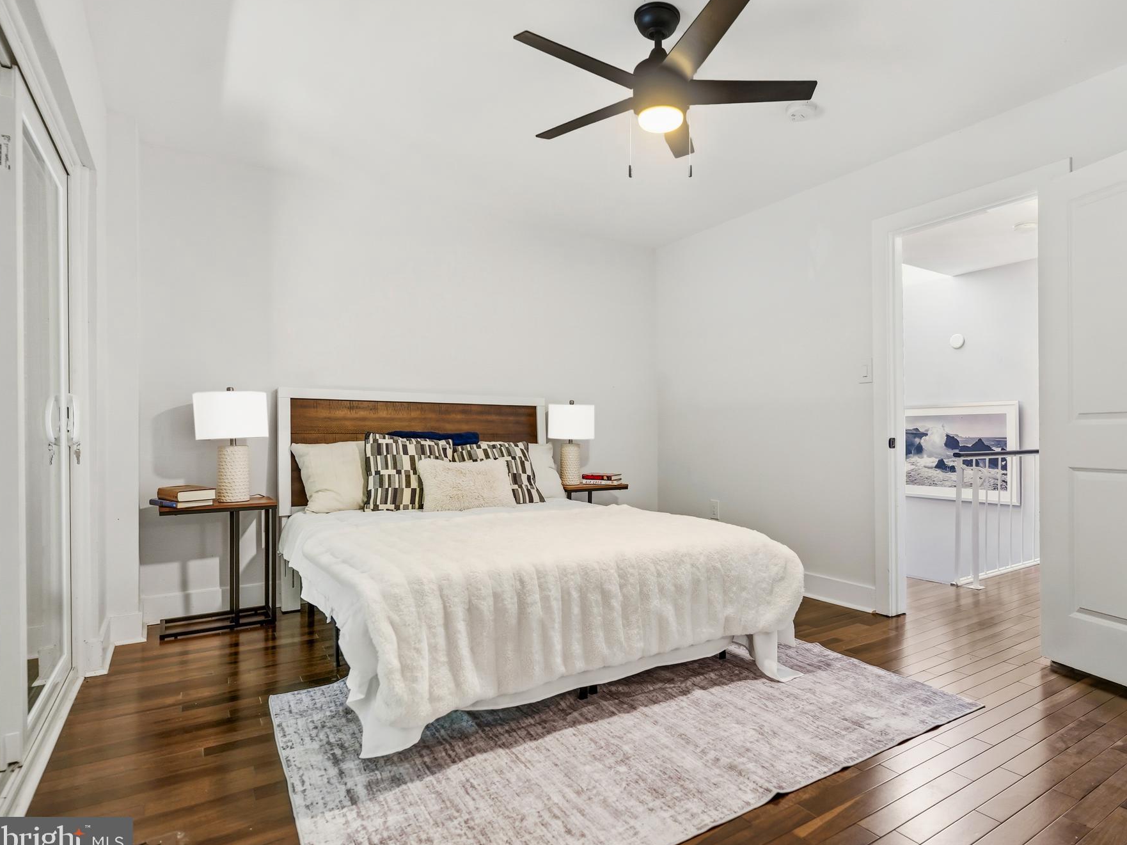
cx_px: 646
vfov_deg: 68.7
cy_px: 427
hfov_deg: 84.1
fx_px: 619
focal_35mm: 19
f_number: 2.8
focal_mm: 17
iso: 320
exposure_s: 1/13
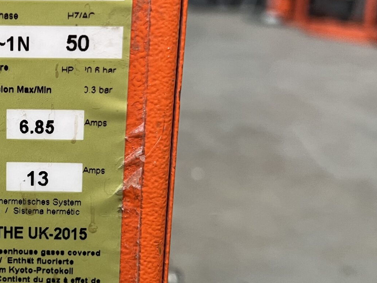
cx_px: 13
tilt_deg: -15.0
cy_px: 155
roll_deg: -1.3
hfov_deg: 28.6
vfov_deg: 22.9
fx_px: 697
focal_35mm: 64
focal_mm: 5.7
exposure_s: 1/50
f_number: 1.5
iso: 160
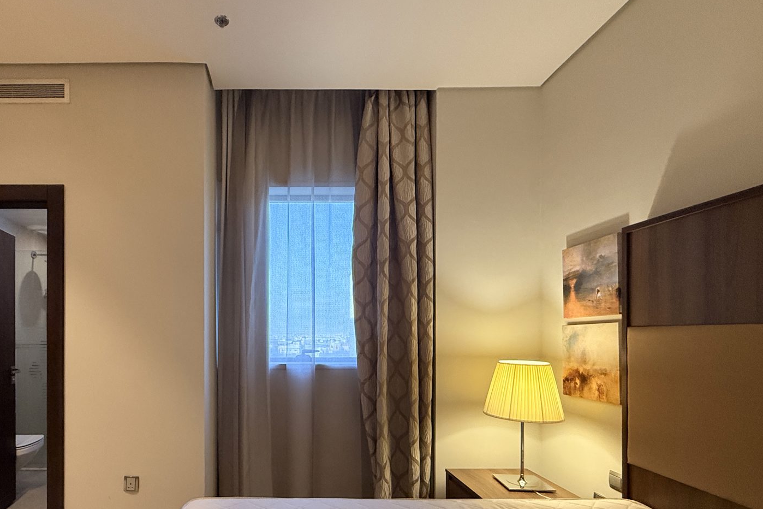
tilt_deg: +0.1
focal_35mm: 20
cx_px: 282
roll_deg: -0.1
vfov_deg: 60.6
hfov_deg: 82.3
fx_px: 424
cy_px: 335
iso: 400
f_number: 2.2
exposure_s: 1/120
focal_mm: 2.22
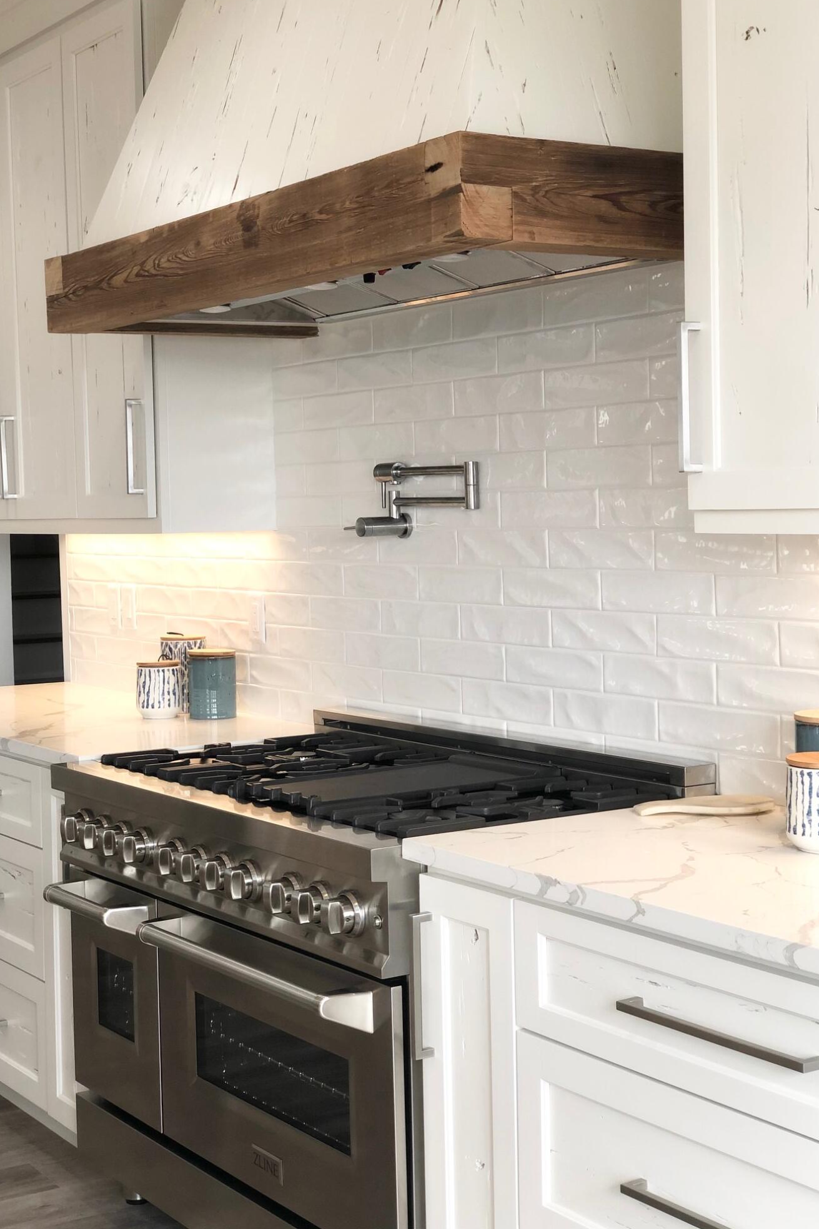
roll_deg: +0.7
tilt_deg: -3.4
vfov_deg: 36.2
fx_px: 1877
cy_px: 605
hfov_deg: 24.6
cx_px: 384
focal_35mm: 55
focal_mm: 6
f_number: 2.4
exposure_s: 1/60
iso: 25
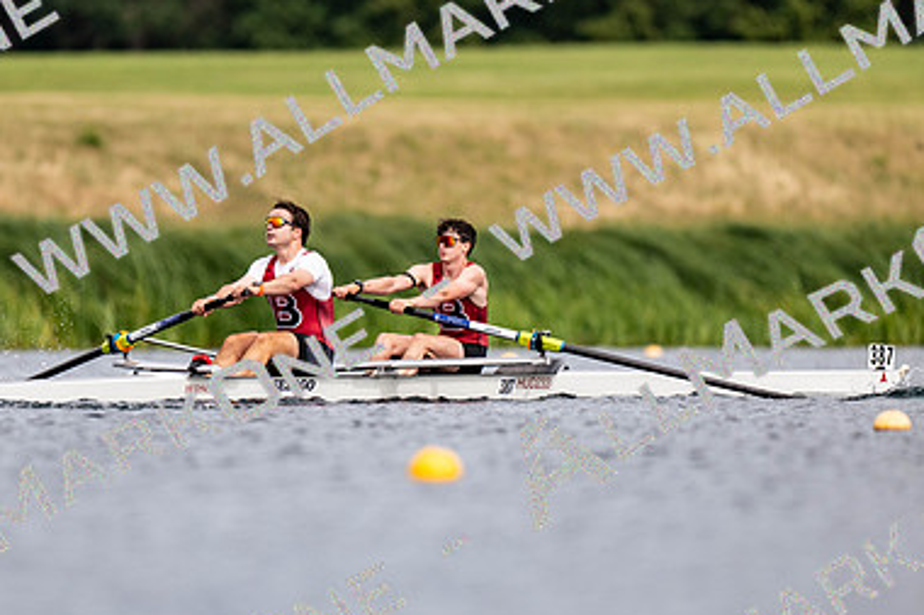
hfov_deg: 2.3
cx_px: 311
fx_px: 23525
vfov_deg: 1.5
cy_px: 301
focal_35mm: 917
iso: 250
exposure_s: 1/2500
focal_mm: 600
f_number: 4
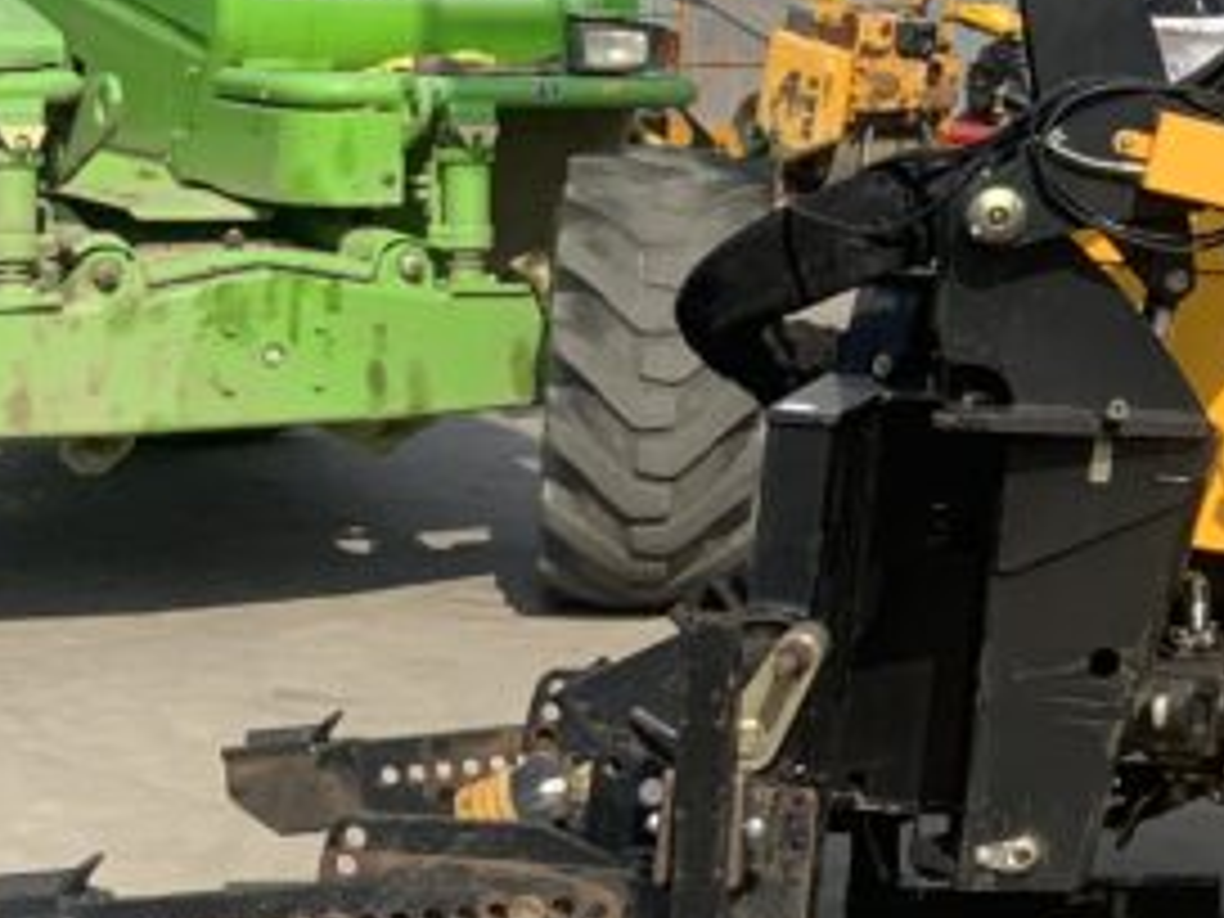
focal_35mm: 109
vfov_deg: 13.5
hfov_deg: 16.3
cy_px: 72
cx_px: 1899
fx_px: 3854
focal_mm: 3
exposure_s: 1/1786
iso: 16
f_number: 1.8
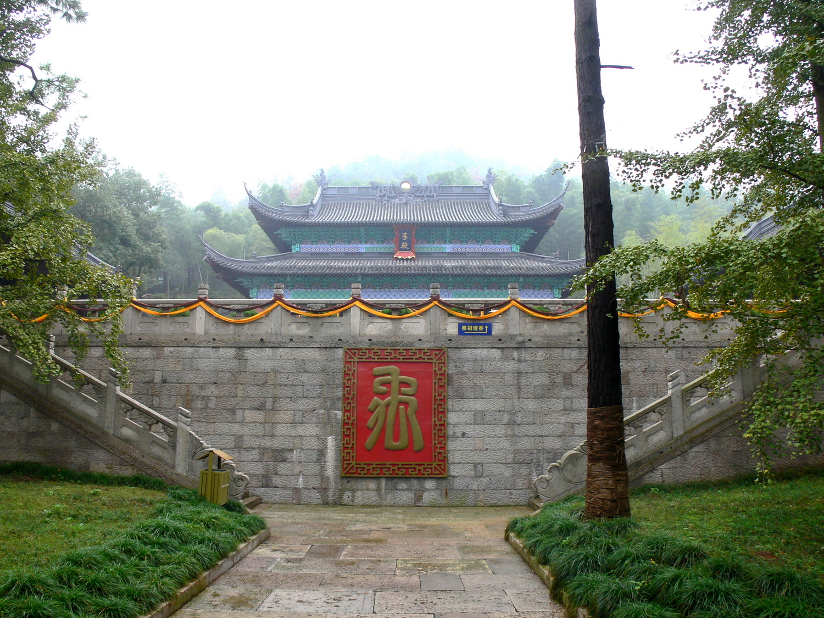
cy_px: 309
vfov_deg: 40.7
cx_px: 412
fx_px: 833
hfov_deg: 52.6
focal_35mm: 35
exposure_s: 1/100
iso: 80
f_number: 4.5
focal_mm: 7.4
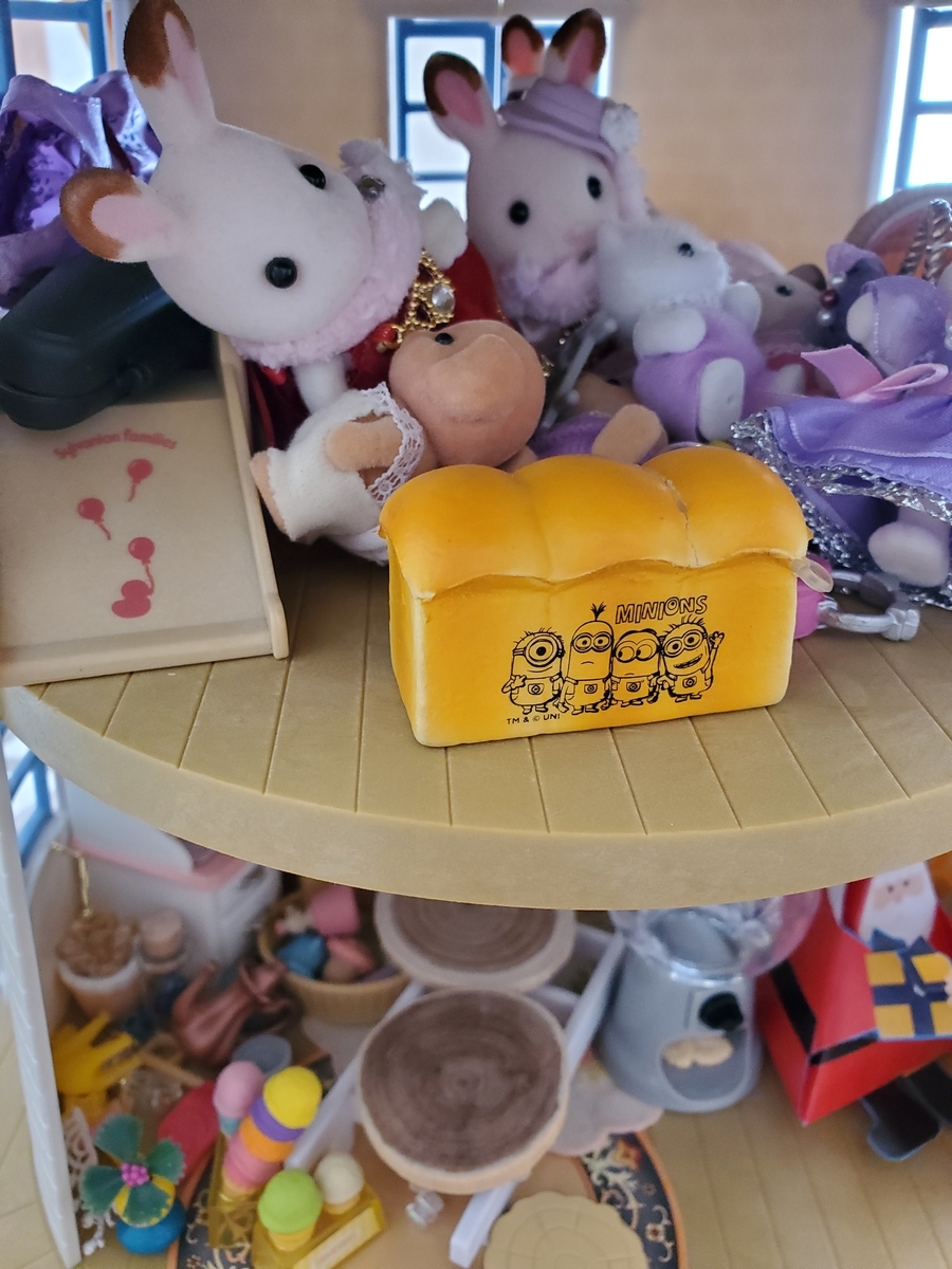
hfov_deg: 53.1
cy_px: 634
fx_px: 953
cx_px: 476
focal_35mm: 26
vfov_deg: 67.3
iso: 500
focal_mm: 4.3
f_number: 2.4
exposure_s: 1/50
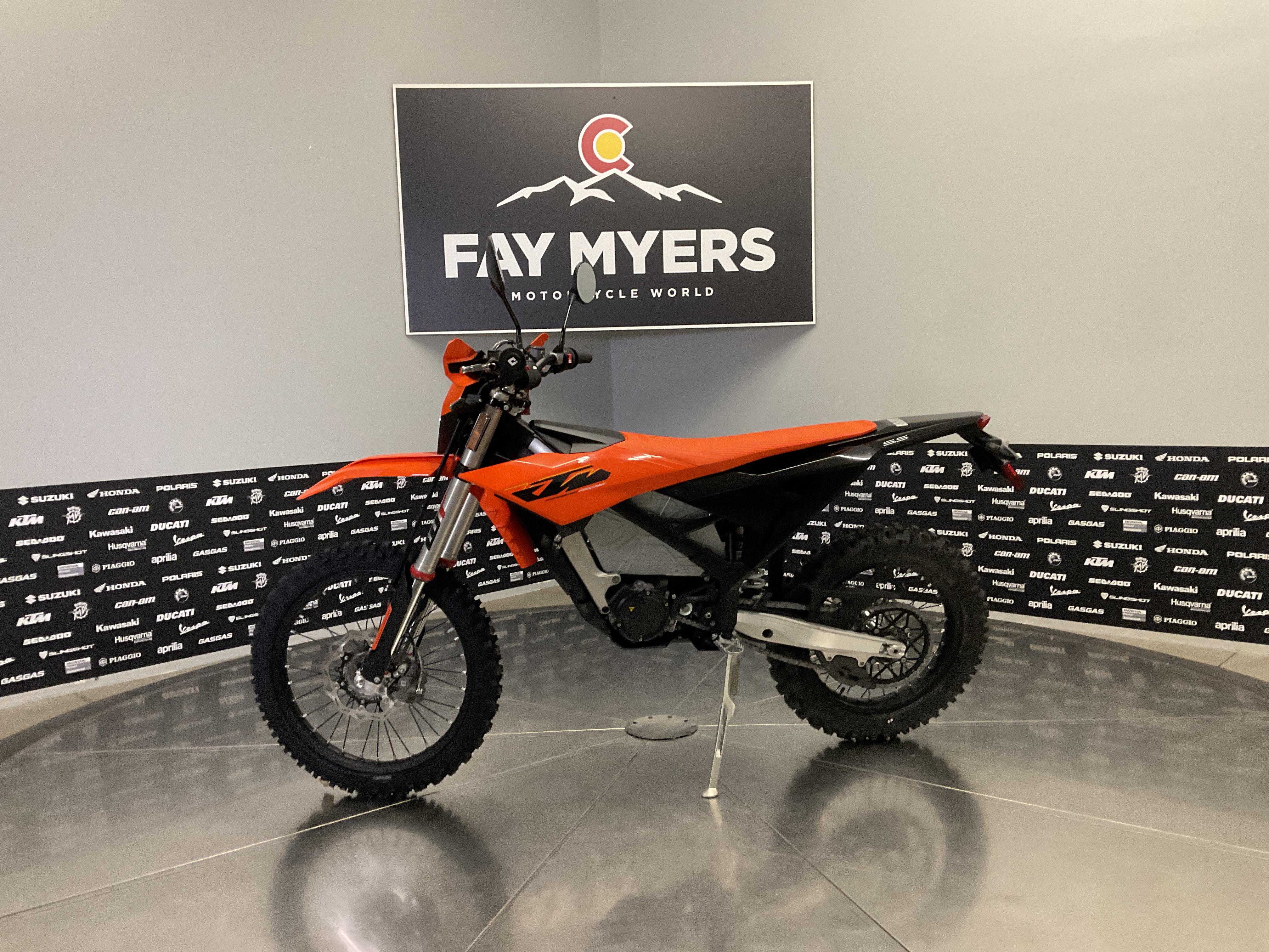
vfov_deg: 48.2
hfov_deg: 61.7
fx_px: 1063
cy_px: 476
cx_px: 634
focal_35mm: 29
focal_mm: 3
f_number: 1.8
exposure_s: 1/60
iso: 200
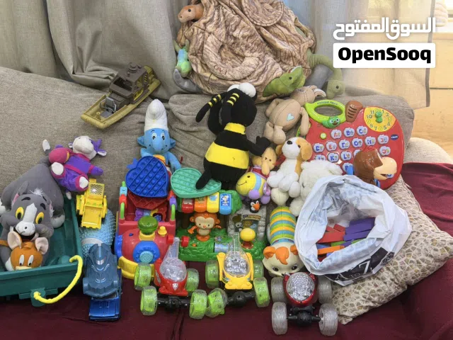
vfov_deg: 30.3
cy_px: 170
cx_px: 226
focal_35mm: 48
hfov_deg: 39.7
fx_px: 628
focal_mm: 6.76
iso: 160
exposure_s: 1/60
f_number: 1.78
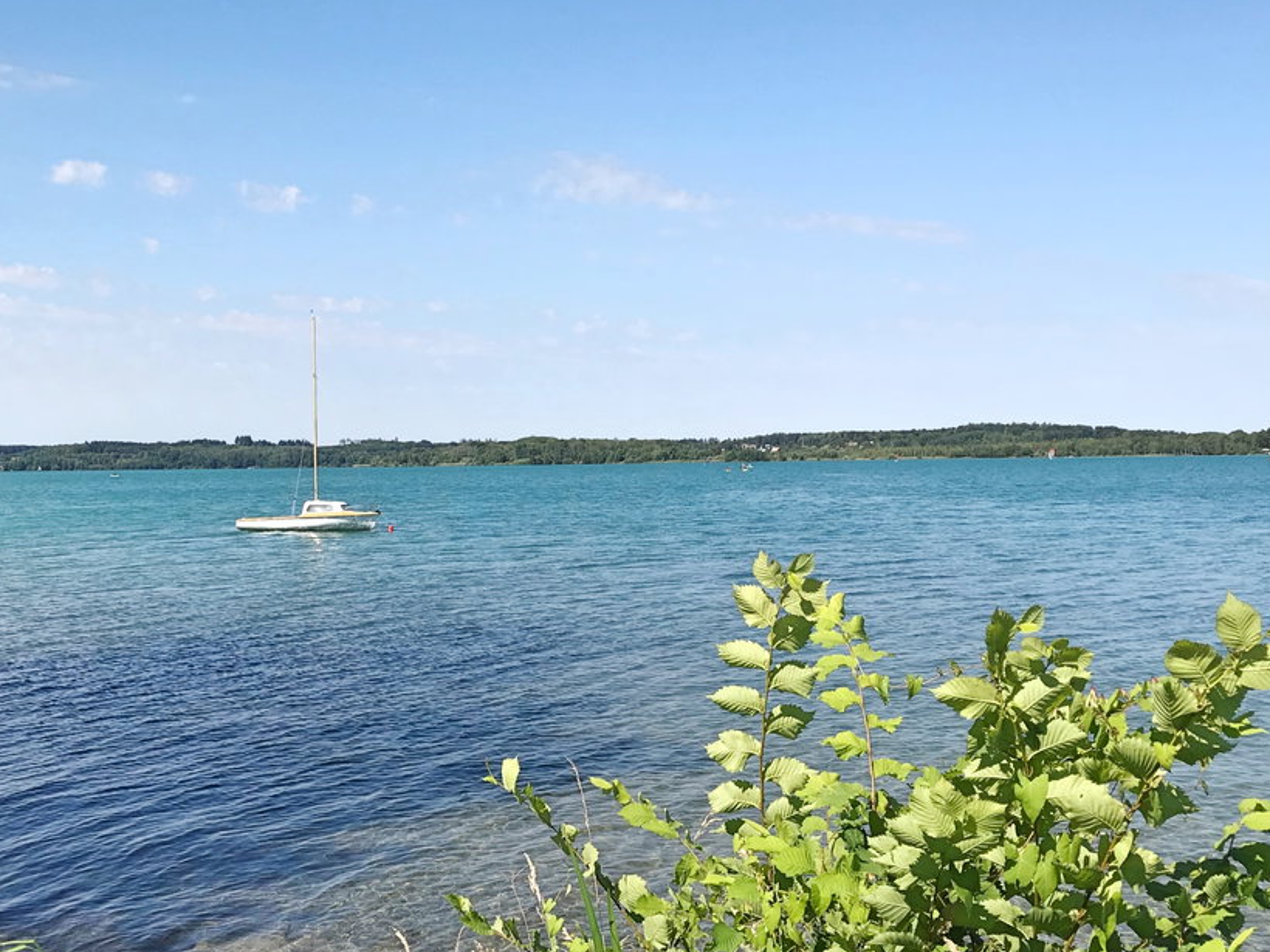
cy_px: 542
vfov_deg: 35.1
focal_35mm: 41
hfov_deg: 45.5
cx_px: 496
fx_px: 1504
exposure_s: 1/2457
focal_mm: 3.99
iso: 20
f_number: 1.8
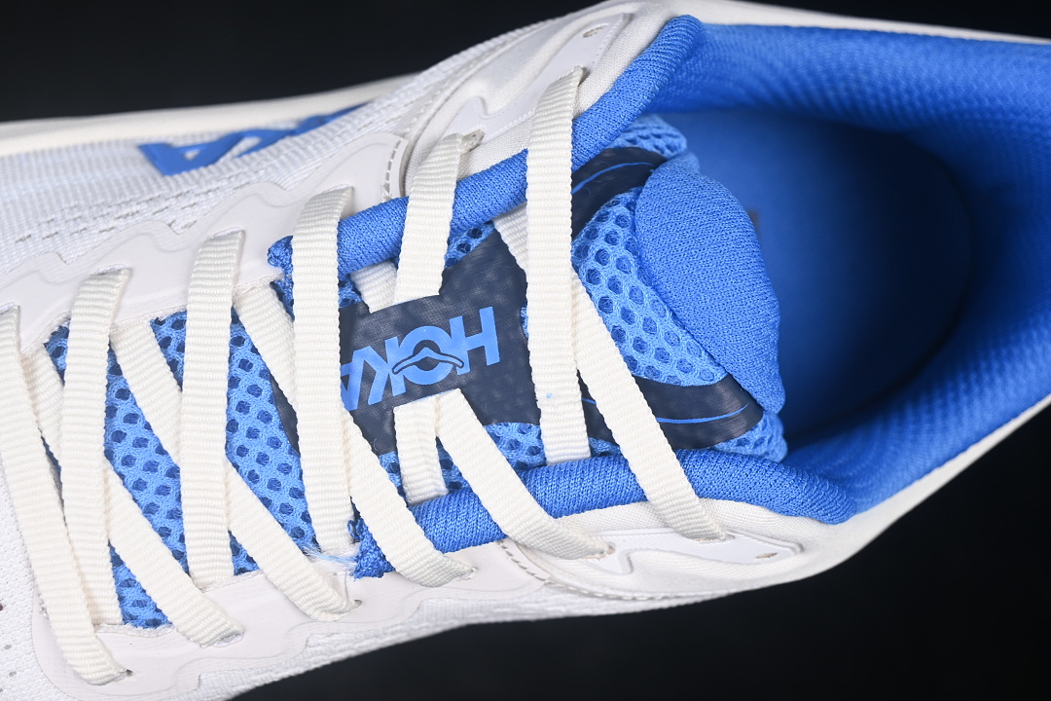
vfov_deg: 18.2
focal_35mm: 75
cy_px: 350
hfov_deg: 27.0
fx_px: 2189
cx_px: 526
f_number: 7.1
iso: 160
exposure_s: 1/80
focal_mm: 50
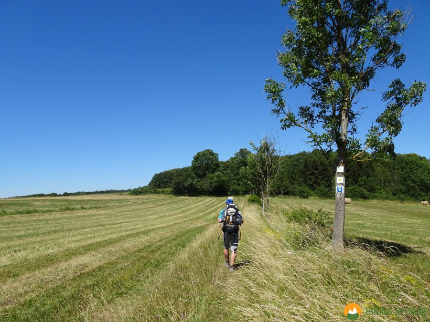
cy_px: 161
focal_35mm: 24
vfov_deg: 56.8
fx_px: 298
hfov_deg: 71.6
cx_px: 215
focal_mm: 4.1
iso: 80
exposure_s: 1/1000
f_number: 3.5
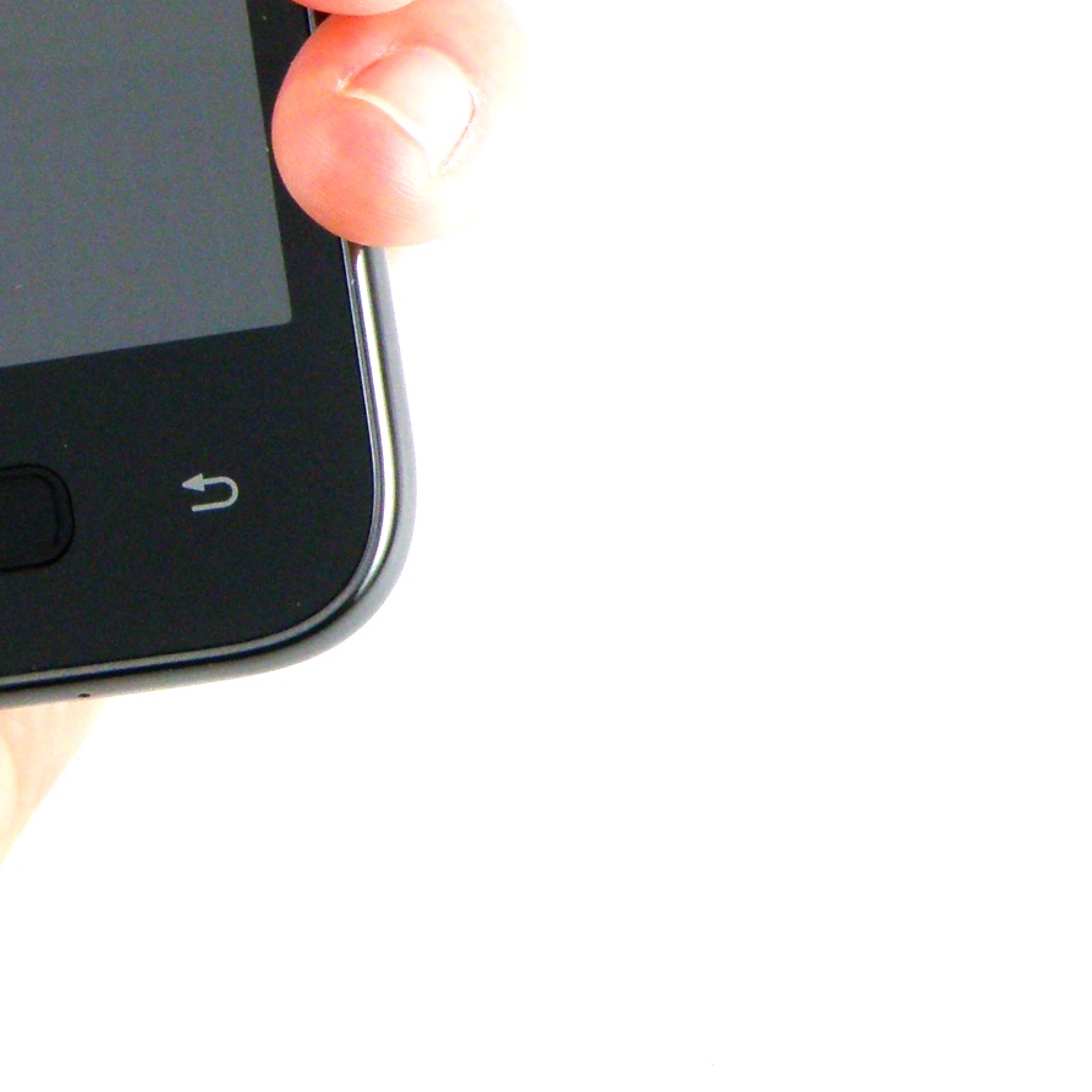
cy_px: 59
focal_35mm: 109
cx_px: -39
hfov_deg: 15.6
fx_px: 3890
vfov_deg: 15.7
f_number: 5.6
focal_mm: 7.68
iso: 200
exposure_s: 1/50
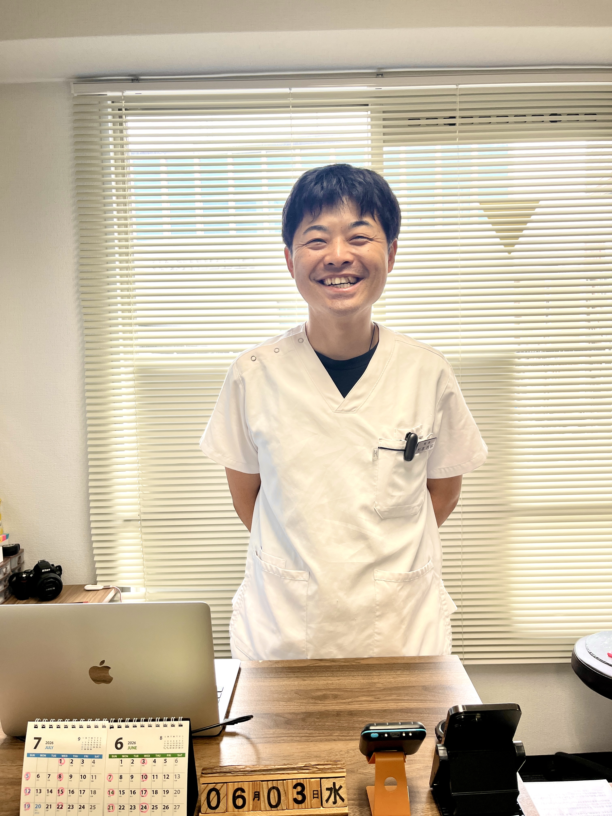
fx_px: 613
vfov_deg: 67.3
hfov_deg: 53.1
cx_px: 306
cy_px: 408
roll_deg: +1.8
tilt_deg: -5.2
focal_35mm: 26
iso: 40
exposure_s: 1/120
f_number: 1.6
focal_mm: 5.1
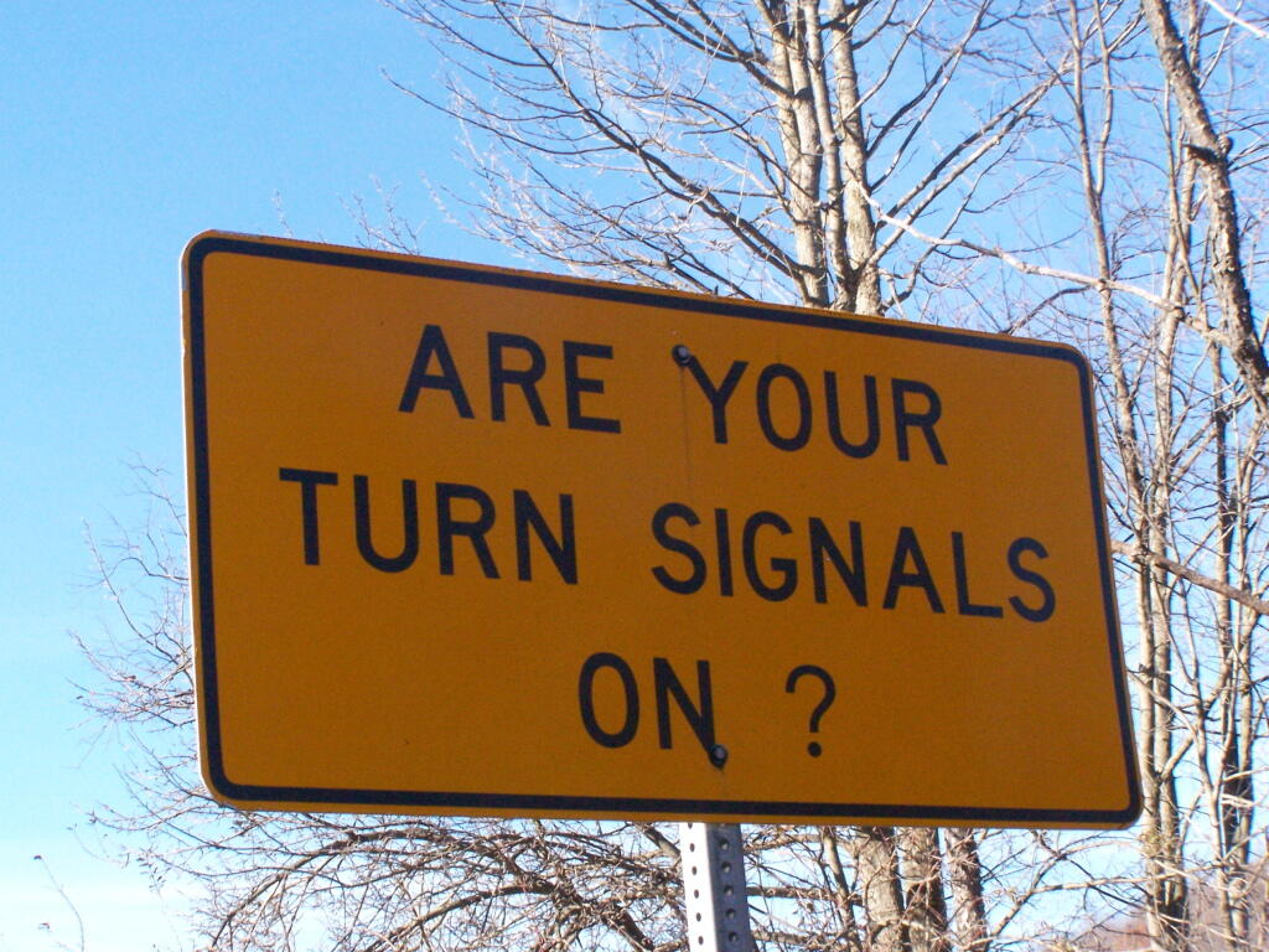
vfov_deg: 19.6
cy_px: 476
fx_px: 2749
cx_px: 634
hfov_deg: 26.0
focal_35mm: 75
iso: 400
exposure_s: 1/500
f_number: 6.3
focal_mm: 12.4
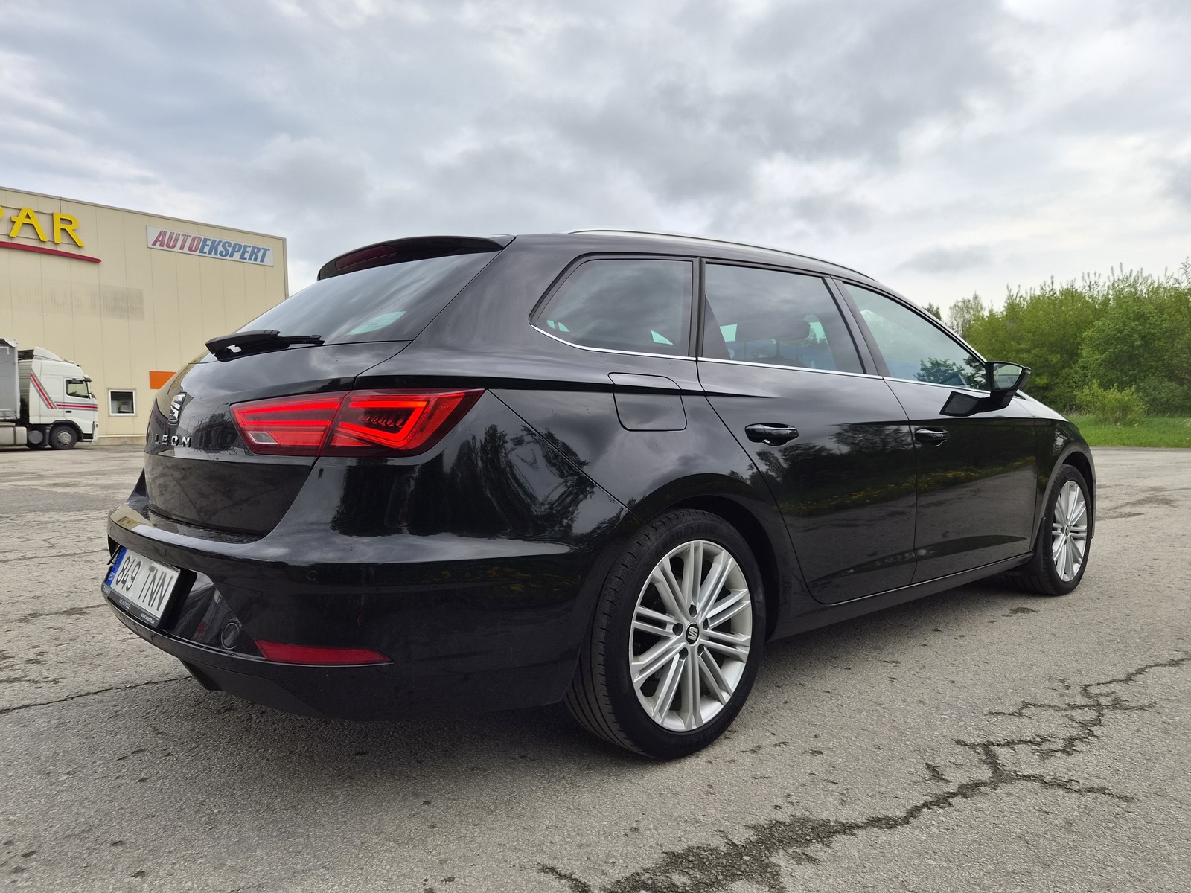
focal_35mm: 23
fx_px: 791
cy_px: 446
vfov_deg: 58.9
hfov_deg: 73.9
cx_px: 596
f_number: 1.8
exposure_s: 1/2536
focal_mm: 5.4
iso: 80
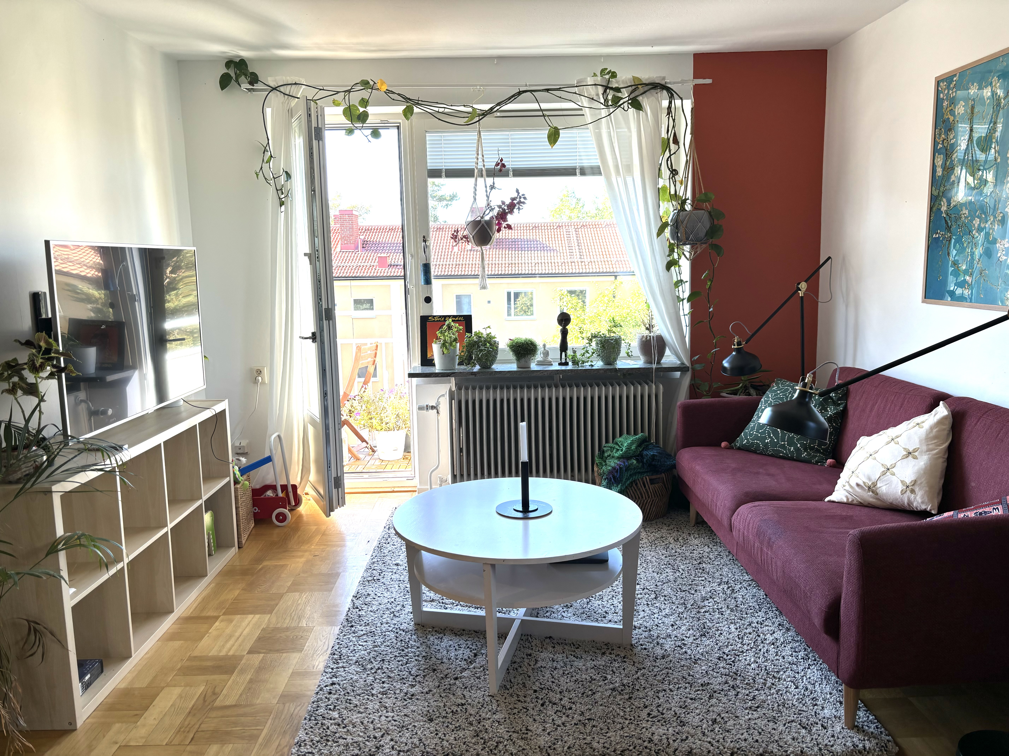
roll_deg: +1.2
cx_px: 504
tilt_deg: -8.0
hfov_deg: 67.3
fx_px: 758
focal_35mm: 26
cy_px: 378
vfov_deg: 53.1
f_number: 1.6
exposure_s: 1/118
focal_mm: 5.96
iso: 32
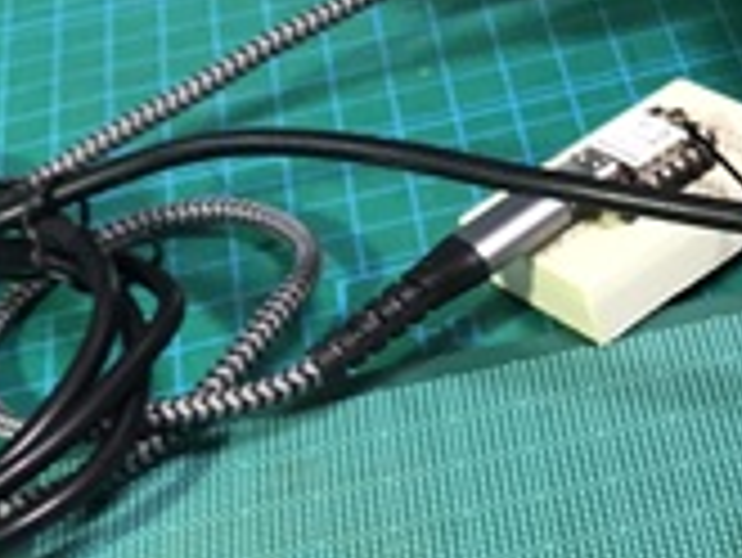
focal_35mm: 87
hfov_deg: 21.8
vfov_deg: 16.4
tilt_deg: -47.2
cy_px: 634
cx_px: 715
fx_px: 1866
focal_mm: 3.99
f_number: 1.8
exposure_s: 1/24
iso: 40
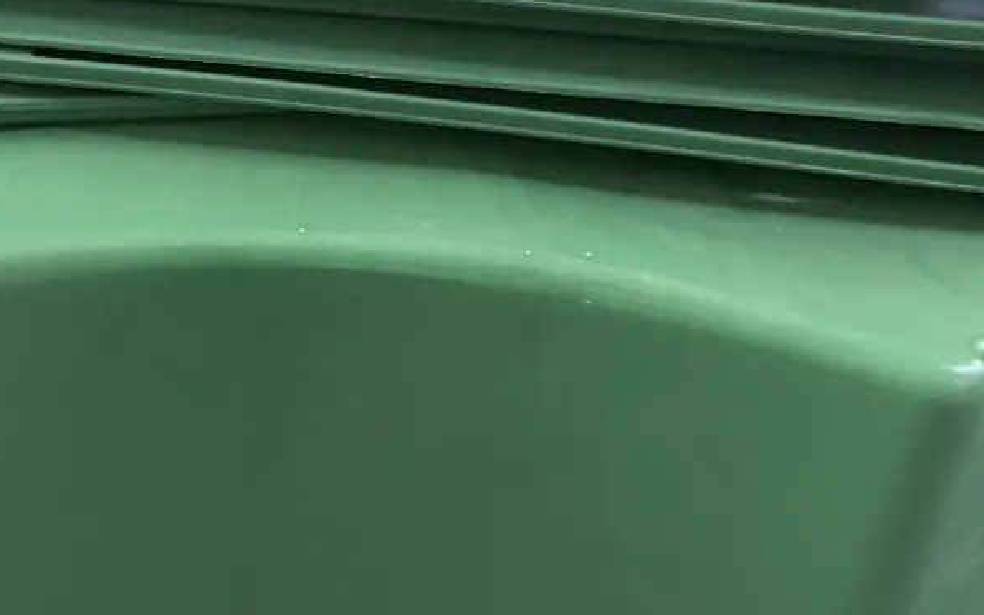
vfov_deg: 14.7
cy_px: 197
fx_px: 2387
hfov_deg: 23.1
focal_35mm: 89
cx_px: 283
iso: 250
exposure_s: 1/50
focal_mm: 5.96
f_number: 1.6
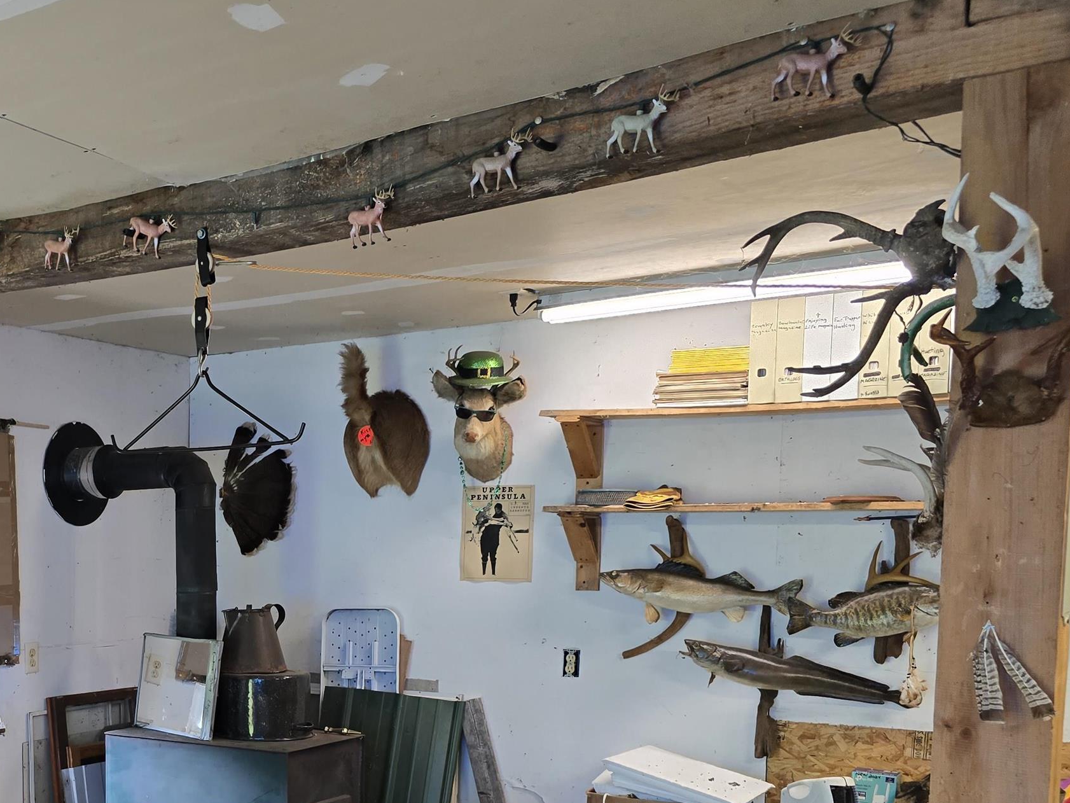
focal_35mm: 42
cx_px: 127
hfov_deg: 41.6
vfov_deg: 33.5
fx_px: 1298
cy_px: 629
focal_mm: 6.3
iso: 400
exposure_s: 1/120
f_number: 1.7
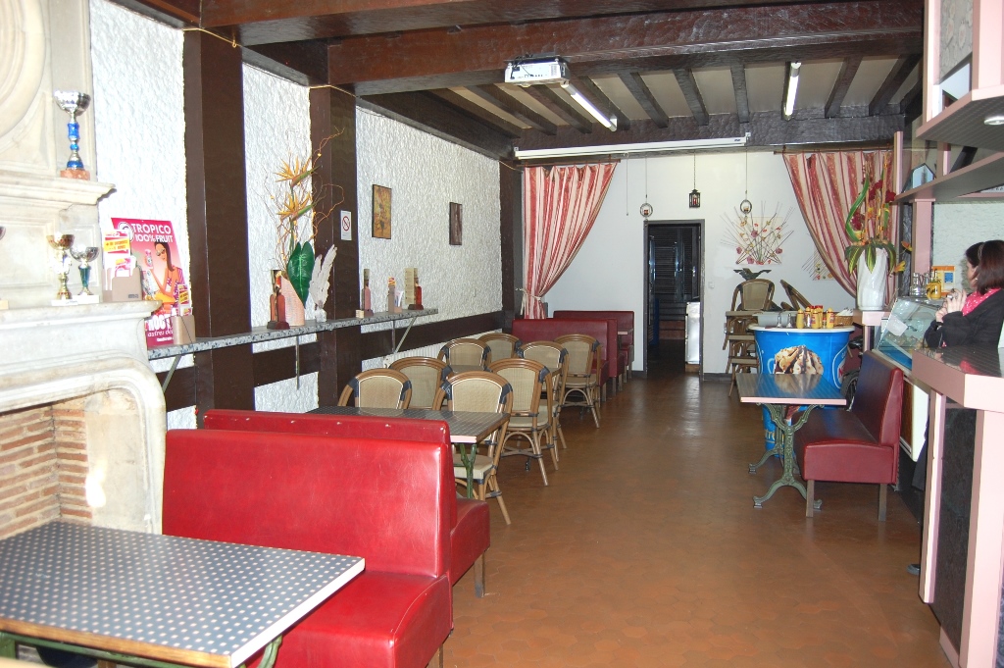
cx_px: 502
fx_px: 752
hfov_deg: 67.4
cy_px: 334
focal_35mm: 27
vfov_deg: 47.9
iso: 400
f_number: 3.5
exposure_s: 1/60
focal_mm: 18
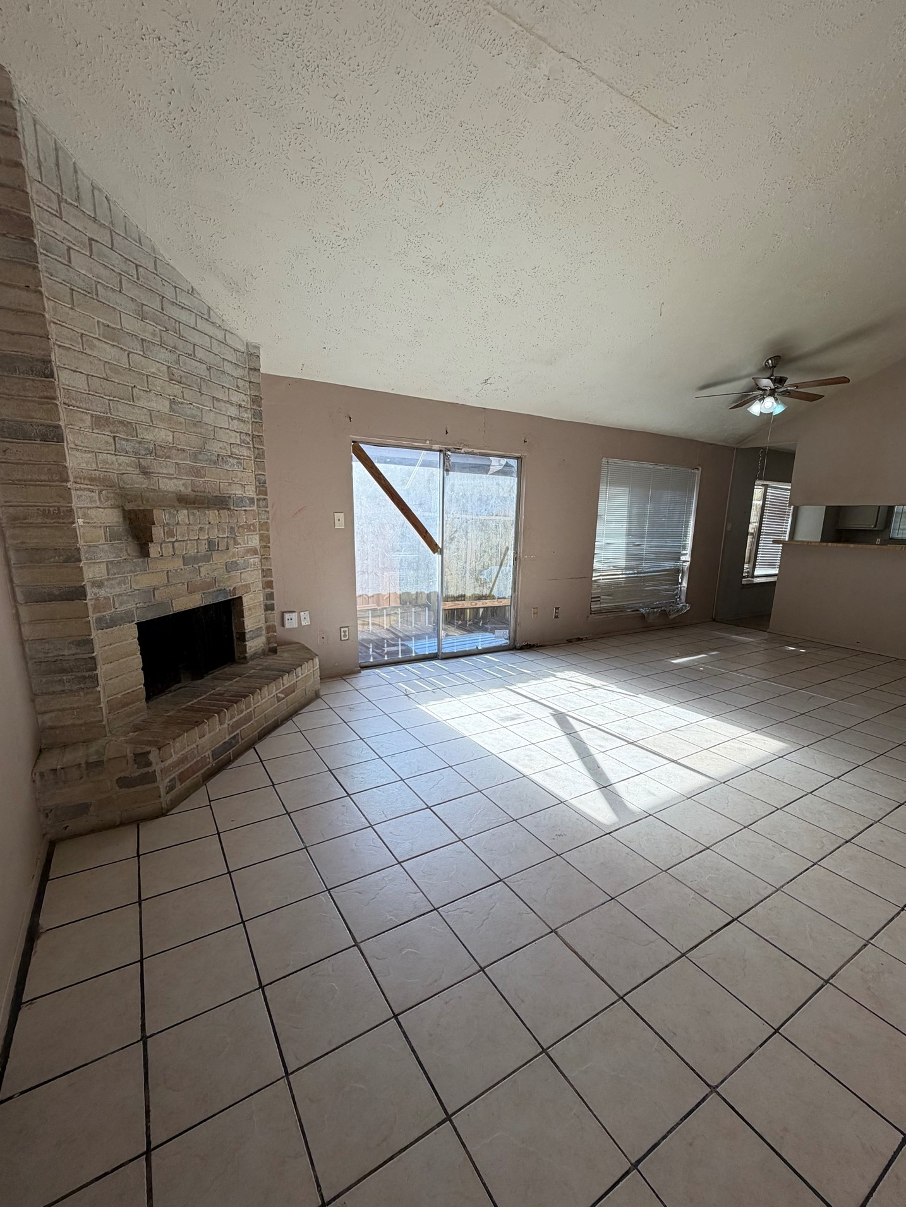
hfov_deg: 81.7
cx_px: 471
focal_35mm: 15
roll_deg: -1.3
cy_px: 637
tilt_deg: -12.9
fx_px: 523
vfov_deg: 98.1
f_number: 2.2
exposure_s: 1/177
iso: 50
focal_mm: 2.22
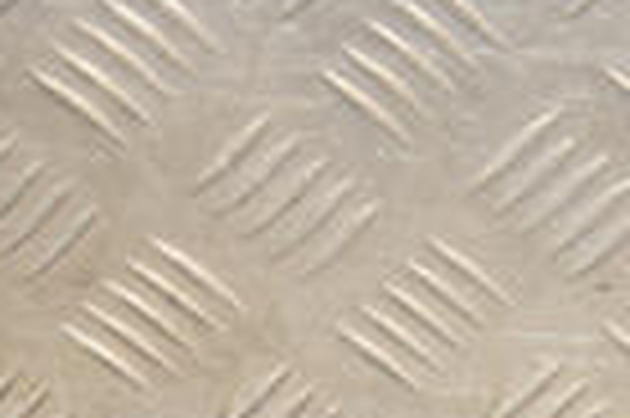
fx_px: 3146
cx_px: 648
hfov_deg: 11.3
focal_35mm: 180
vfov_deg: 7.4
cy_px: 737
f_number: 5.6
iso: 800
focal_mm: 28
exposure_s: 1/200
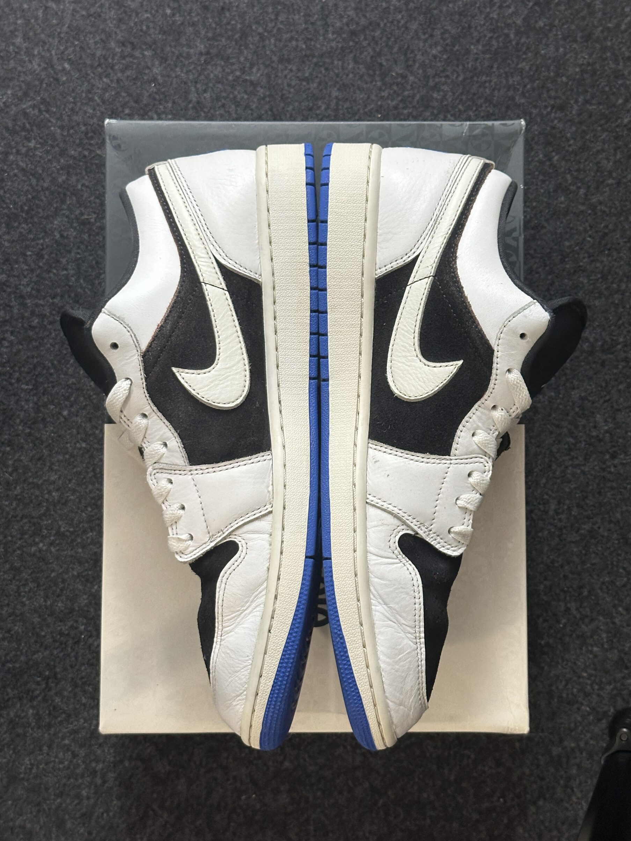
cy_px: 425
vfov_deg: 37.5
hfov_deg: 28.6
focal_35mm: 51
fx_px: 1239
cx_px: 330
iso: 200
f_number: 1.78
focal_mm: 6.86
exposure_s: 1/50
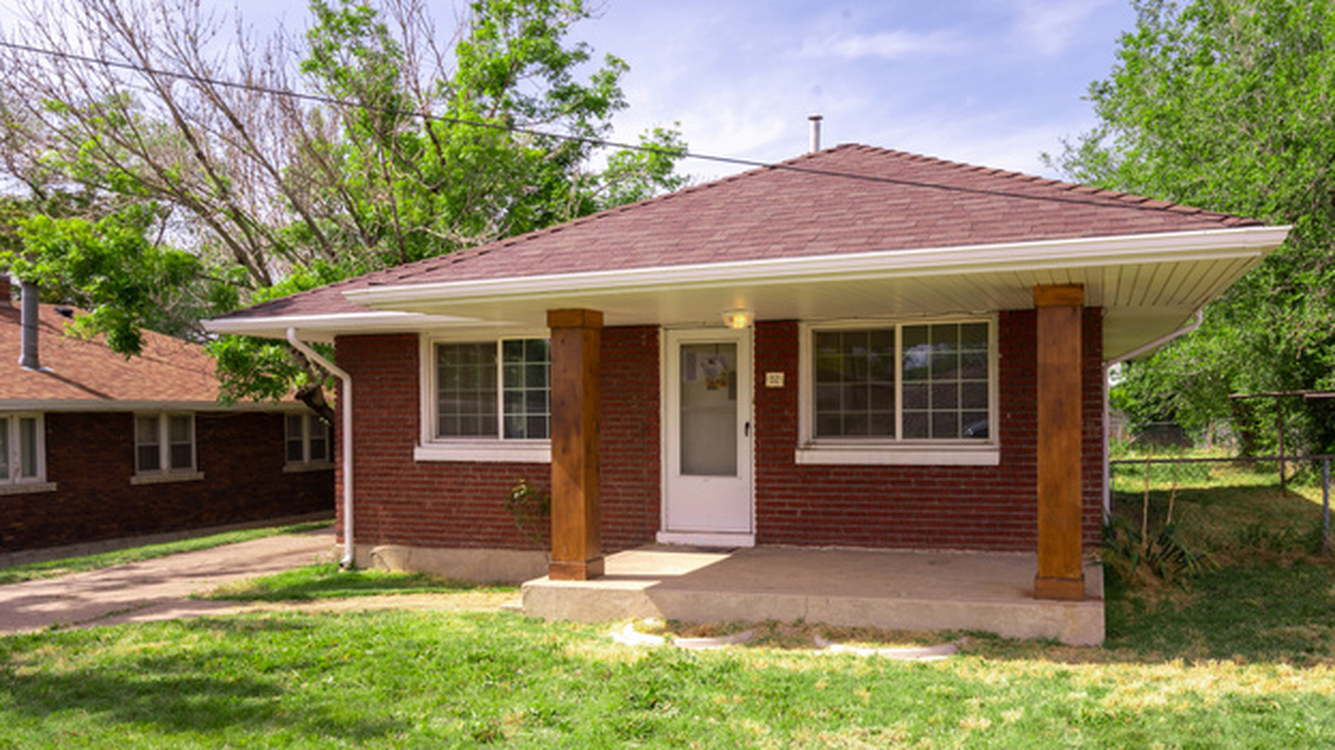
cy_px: 389
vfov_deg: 41.5
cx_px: 675
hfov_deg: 67.9
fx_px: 991
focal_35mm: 28
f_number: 13
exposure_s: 1/125
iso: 200
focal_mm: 26
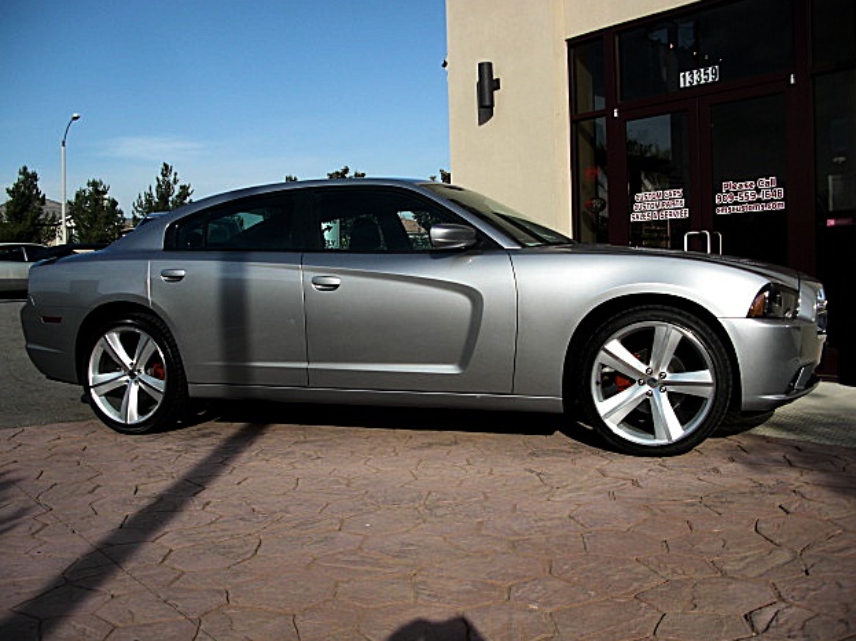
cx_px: 418
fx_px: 915
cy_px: 325
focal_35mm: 37
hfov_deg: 50.1
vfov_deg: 38.7
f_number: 2.8
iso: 50
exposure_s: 1/1000
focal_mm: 6.3
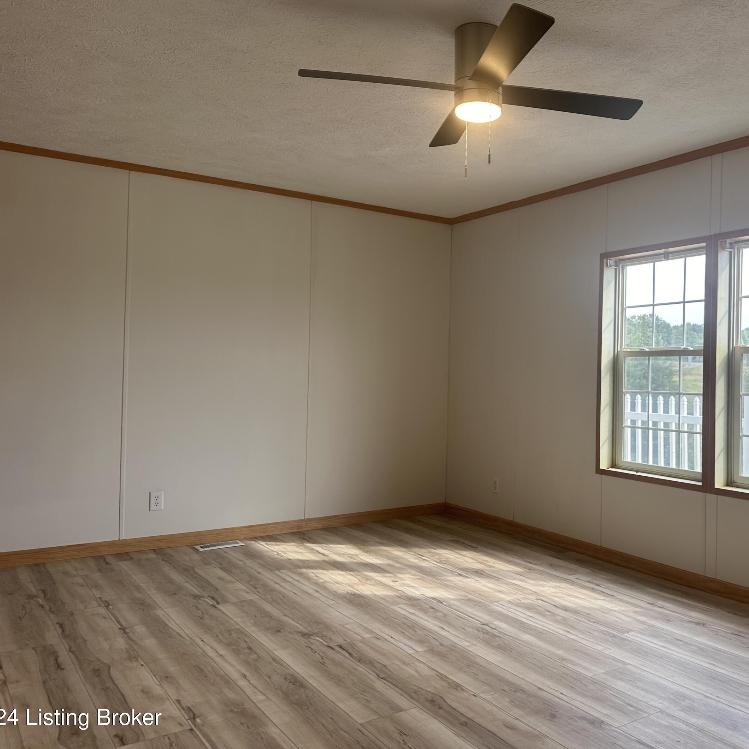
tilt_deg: +0.2
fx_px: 734
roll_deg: -1.1
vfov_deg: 54.0
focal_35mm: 30
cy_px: 356
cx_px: 481
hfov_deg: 53.3
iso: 80
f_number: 1.78
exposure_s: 1/197
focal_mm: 6.86
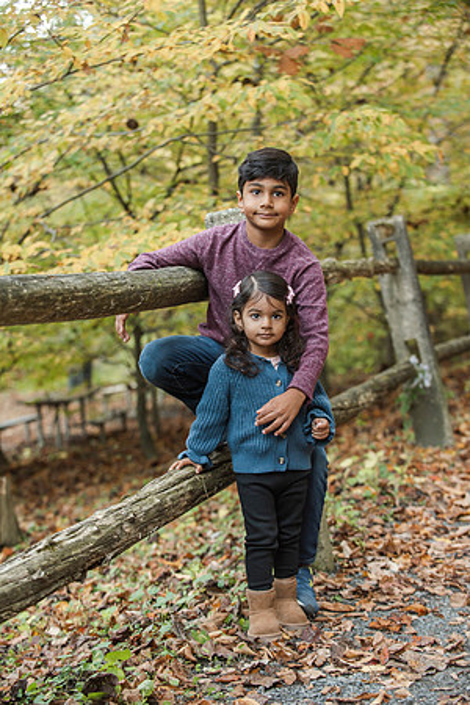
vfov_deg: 26.0
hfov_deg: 17.5
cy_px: 352
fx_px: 1527
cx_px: 235
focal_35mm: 78
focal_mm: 78
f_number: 4
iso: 800
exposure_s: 1/125
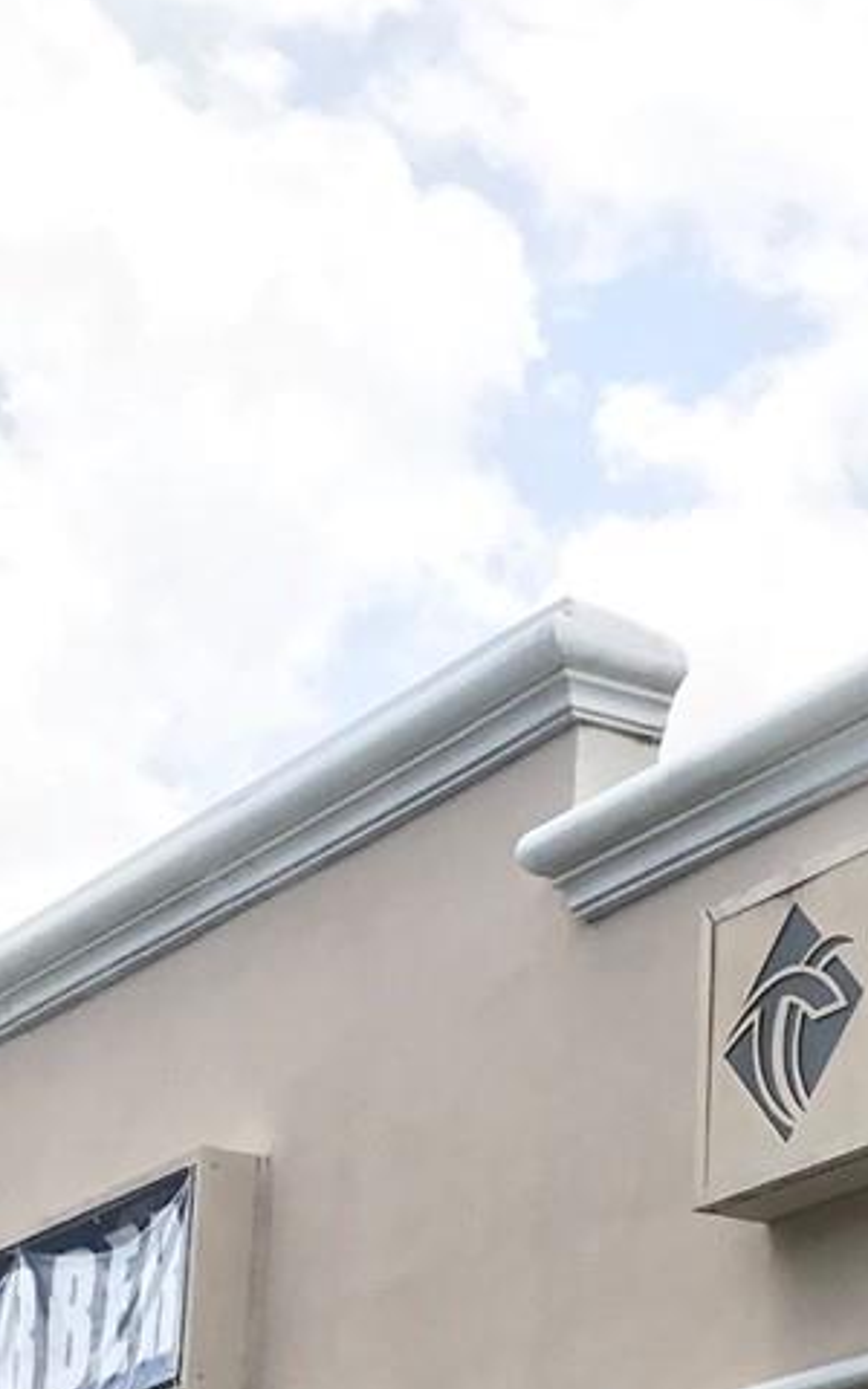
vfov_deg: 19.8
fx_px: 3747
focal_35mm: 99
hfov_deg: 11.0
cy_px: 1644
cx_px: 2127
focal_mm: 3.99
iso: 20
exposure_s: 1/1312
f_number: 1.8
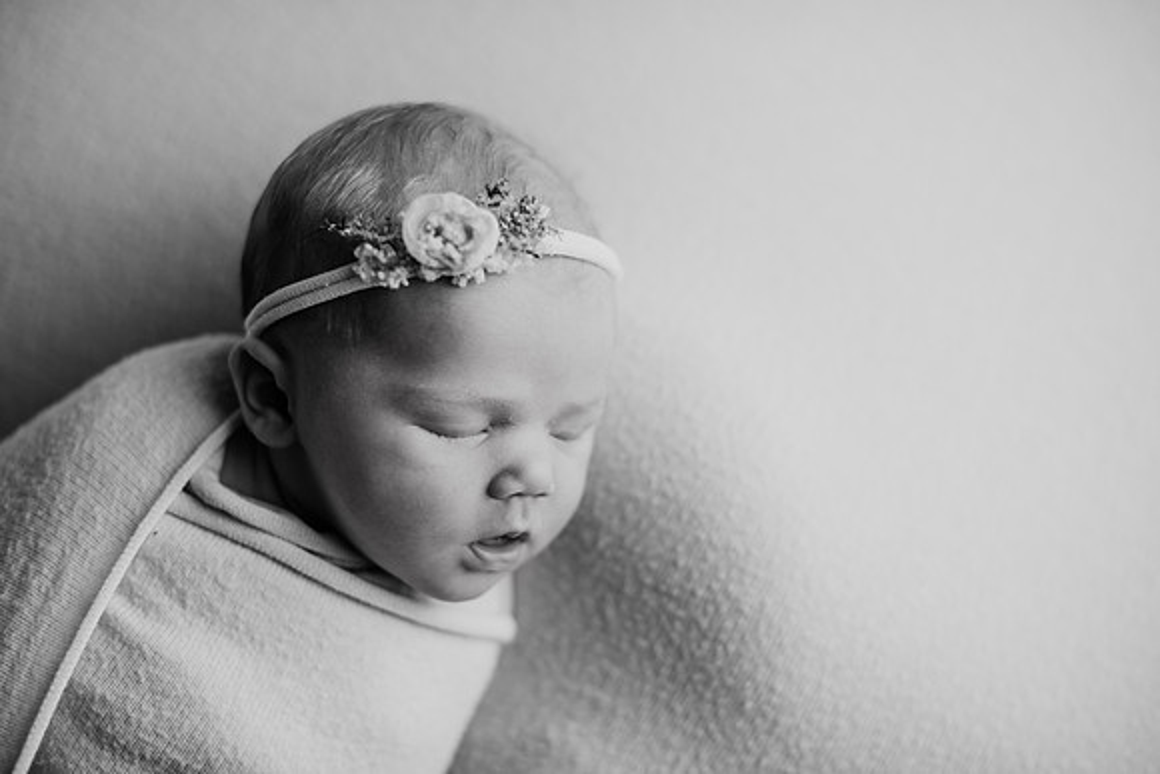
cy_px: 387
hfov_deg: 39.6
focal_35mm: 50
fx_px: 1611
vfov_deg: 27.0
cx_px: 580
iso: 100
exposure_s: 1/160
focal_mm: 50
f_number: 2.2
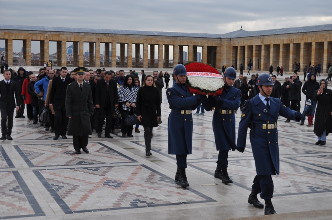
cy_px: 110
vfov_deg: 23.7
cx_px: 166
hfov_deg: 35.1
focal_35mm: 57
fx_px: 525
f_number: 7.1
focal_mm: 38
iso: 200
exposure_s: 1/200
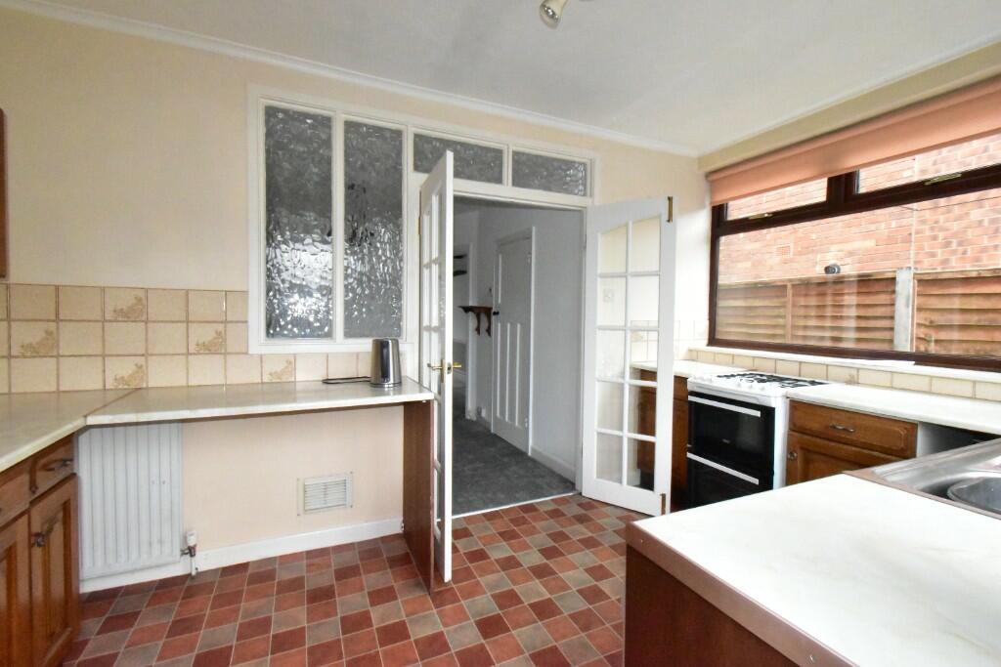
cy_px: 334
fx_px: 417
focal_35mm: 15
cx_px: 500
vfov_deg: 77.3
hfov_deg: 100.4
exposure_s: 1/200
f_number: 18
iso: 12800
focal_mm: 10
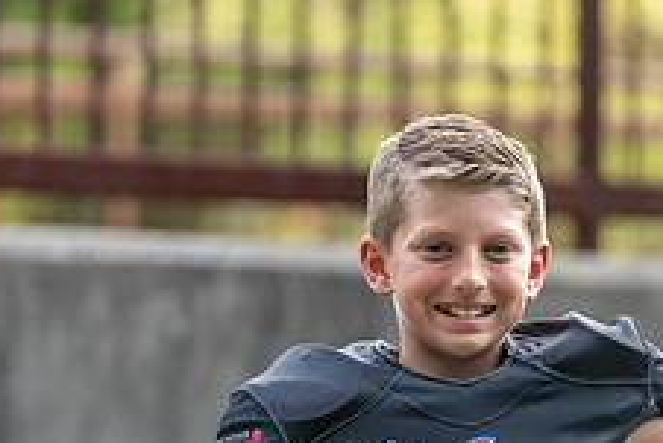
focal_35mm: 365
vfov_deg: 3.8
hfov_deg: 5.6
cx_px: 481
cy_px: 512
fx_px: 6726
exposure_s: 1/320
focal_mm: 142
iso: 160
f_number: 2.8
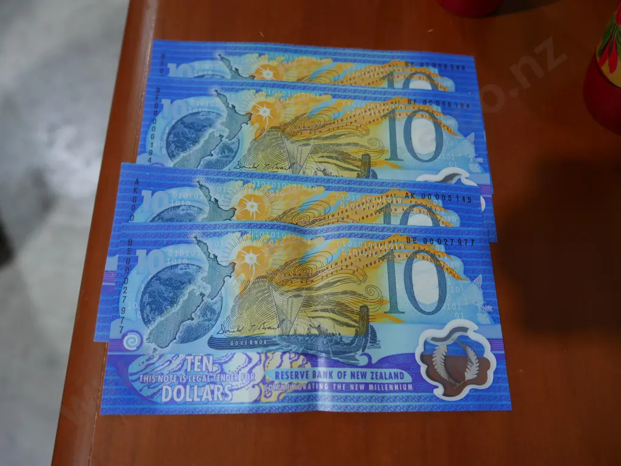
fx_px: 574
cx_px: 310
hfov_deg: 56.8
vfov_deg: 44.2
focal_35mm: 32
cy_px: 233
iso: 200
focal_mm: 16
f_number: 3.6
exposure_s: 1/60
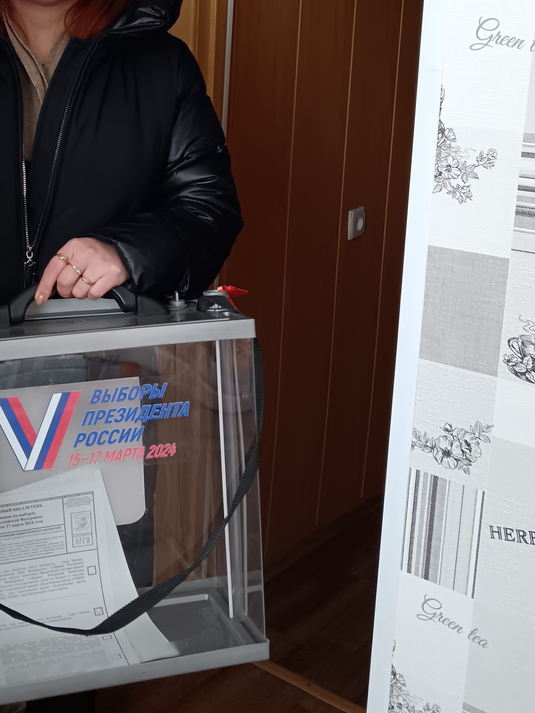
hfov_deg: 29.8
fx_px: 989
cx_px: 138
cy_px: 241
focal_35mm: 48
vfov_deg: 39.2
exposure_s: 1/25
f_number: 1.9
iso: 782
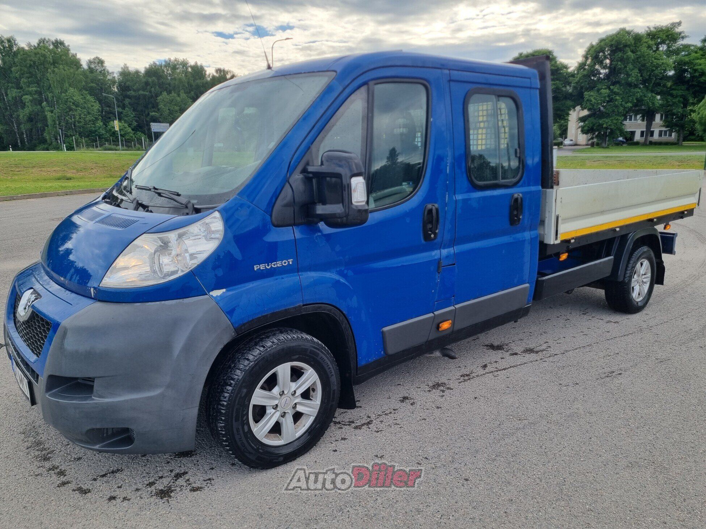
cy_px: 264
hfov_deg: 67.3
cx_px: 353
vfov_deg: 53.1
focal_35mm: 26
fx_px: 530
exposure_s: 1/730
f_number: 1.8
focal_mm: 5.4
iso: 50
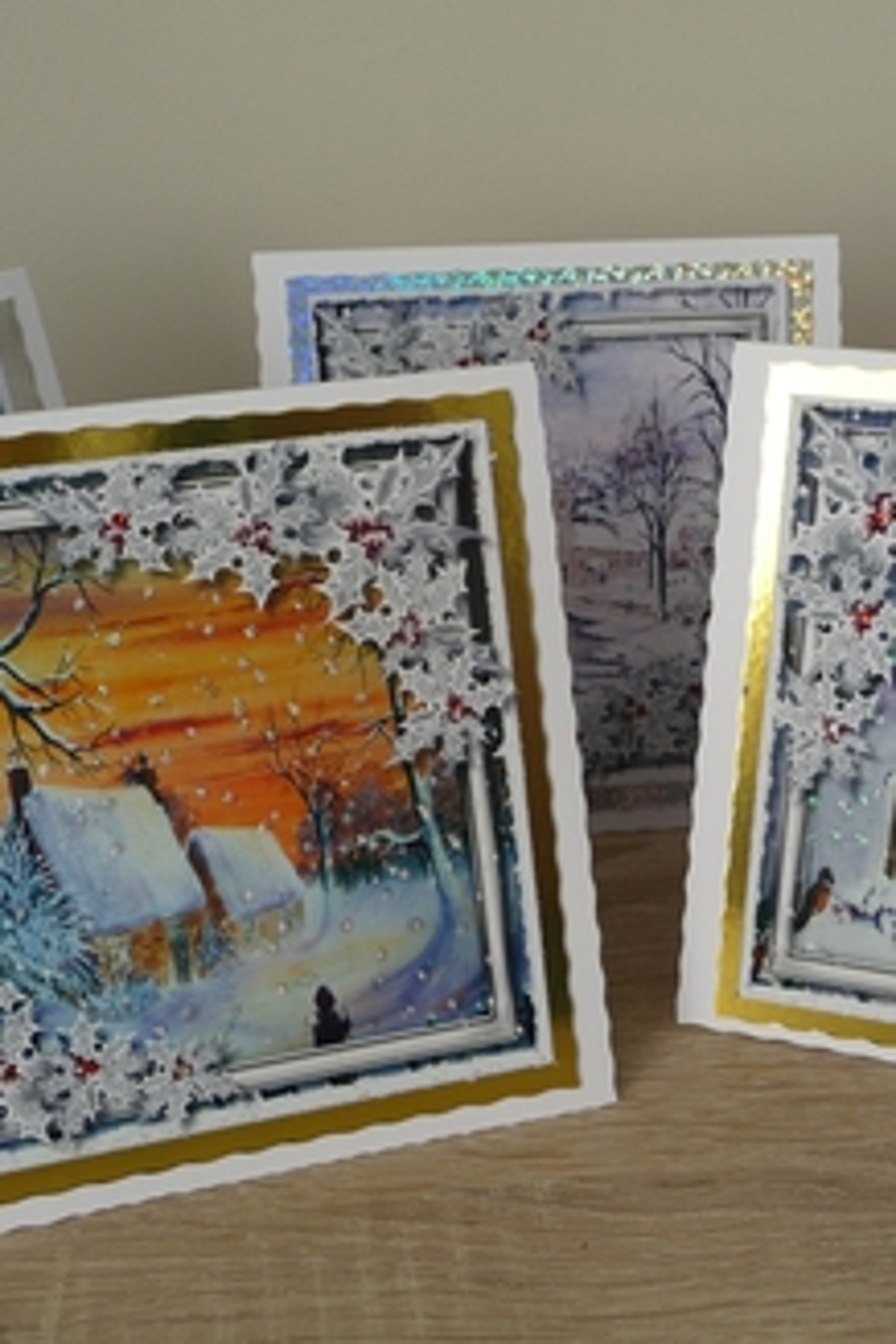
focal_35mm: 40
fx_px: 1493
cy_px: 664
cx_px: 621
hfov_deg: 33.0
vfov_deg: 48.5
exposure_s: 1/100
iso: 100
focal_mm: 4.7
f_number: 3.3
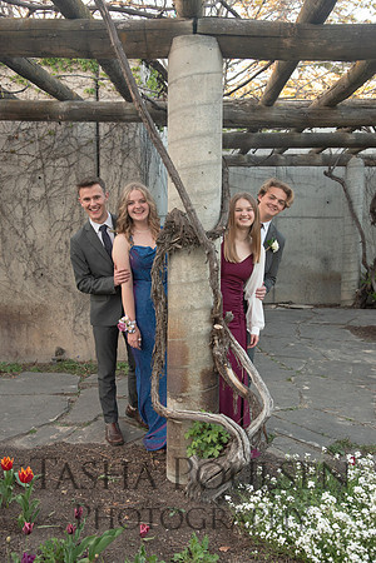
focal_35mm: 38
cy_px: 282
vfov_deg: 50.7
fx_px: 595
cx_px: 188
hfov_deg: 35.1
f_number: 5.6
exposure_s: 1/125
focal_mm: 38
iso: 640
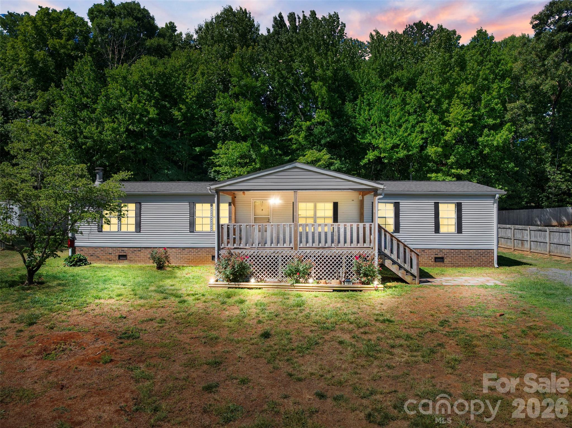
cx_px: 286
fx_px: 396
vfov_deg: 56.8
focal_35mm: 24
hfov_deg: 71.6
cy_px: 214
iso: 120
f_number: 2.8
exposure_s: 1/1250
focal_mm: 12.29
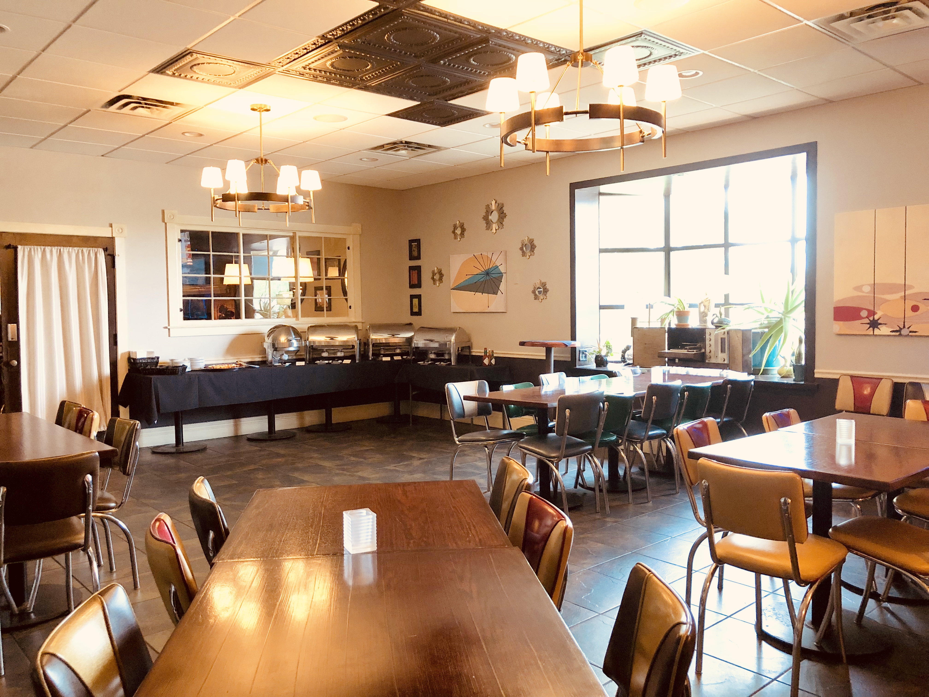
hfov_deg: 63.4
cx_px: 464
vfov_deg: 49.7
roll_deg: +1.2
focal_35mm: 28
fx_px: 751
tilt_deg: -3.7
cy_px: 348
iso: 64
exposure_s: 1/15
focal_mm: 3.99
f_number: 1.8
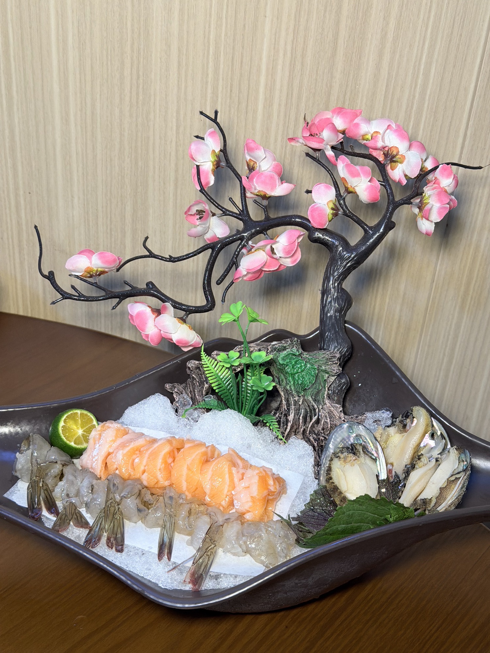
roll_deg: -5.5
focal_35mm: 48
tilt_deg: -33.1
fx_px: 906
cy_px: 326
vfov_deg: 39.7
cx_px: 245
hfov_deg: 30.3
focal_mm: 6.76
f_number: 1.78
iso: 80
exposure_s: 1/50
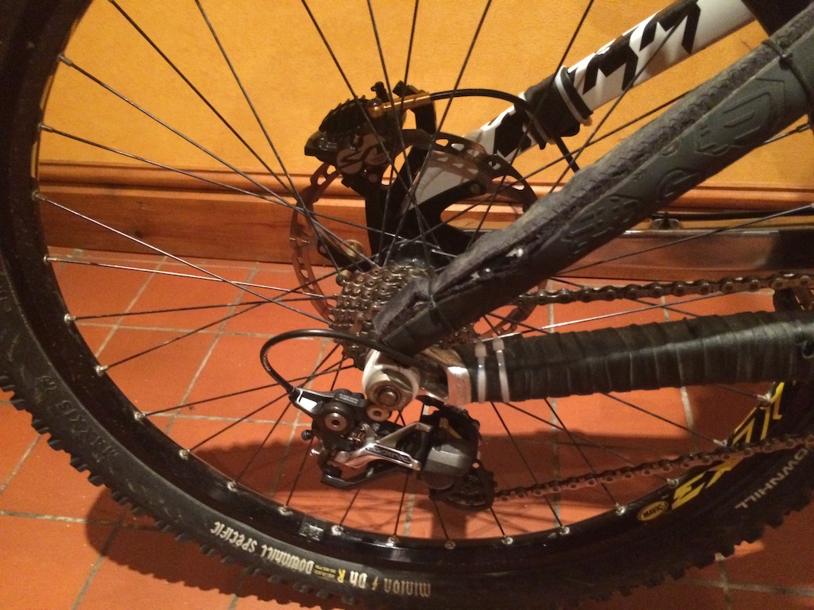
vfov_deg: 48.2
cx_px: 407
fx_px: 682
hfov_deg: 61.7
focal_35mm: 29
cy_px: 305
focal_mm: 4.15
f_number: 2.2
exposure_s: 1/15
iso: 500
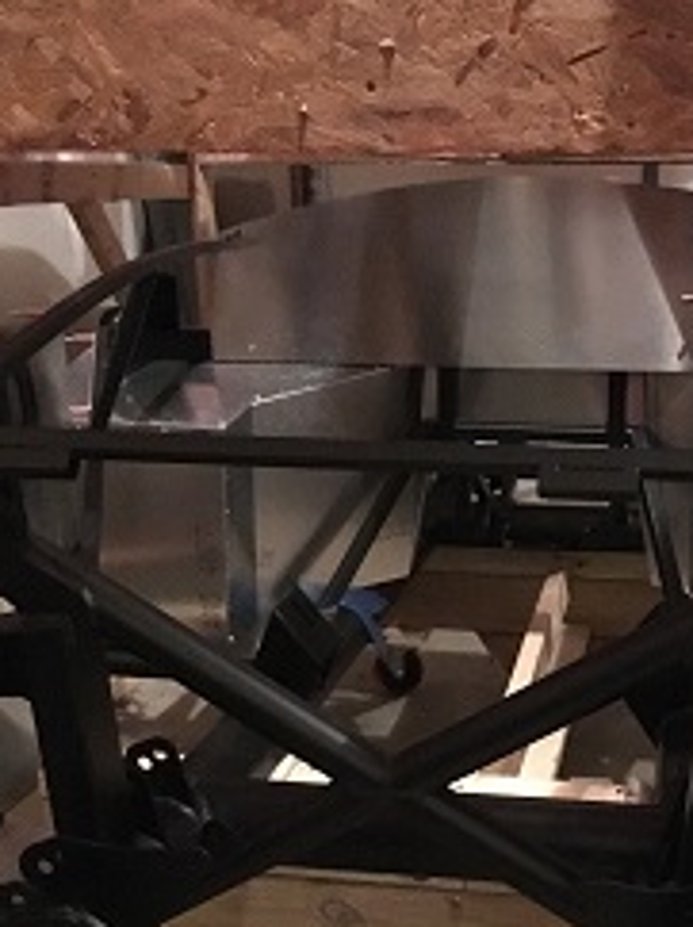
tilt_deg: -21.6
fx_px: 1284
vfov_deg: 39.0
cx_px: 482
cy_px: 659
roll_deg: -0.5
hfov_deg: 29.9
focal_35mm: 48
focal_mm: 4.15
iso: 1600
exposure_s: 1/15
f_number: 2.2
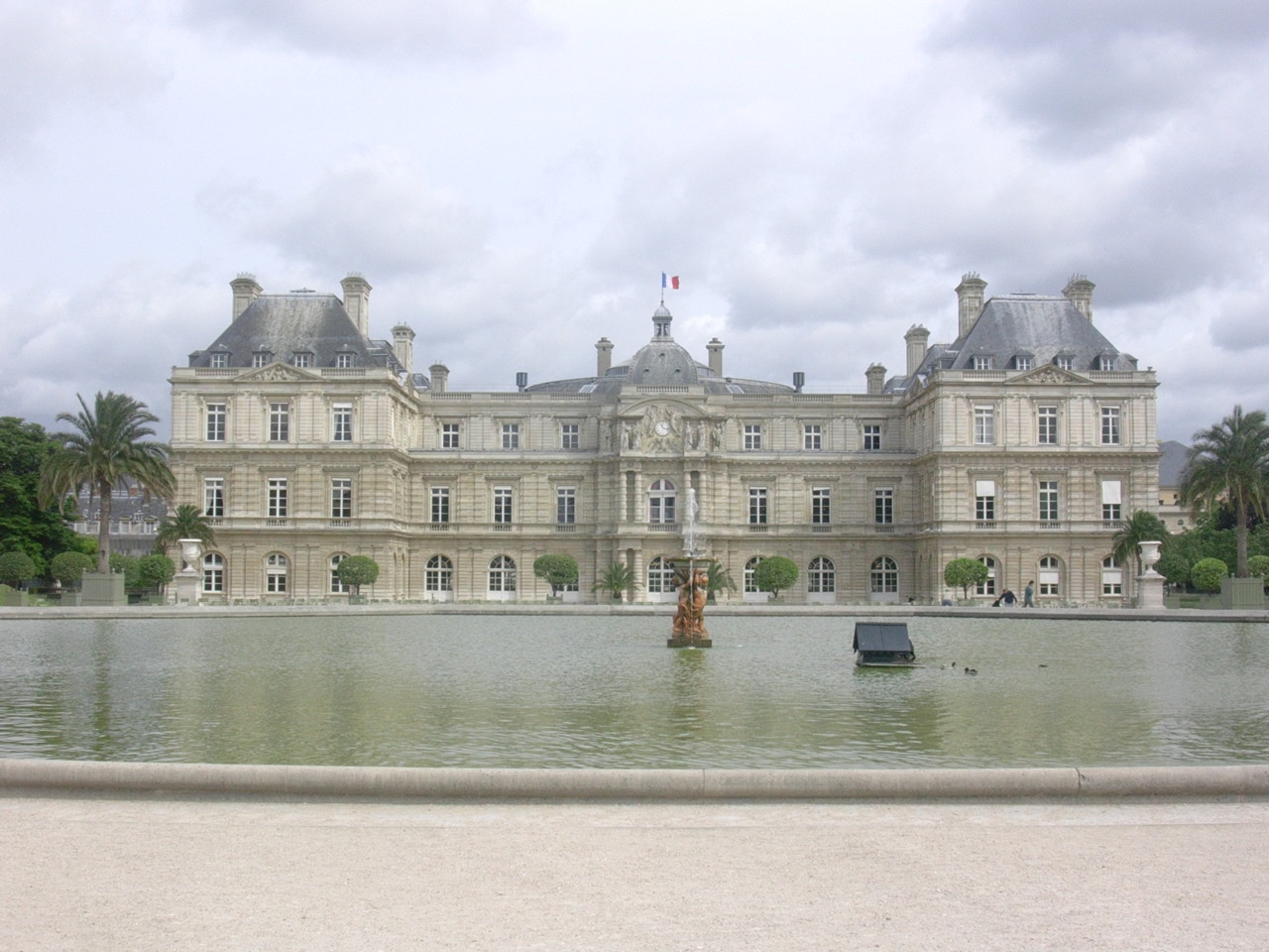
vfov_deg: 32.2
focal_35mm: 45
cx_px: 634
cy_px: 476
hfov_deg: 42.1
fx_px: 1650
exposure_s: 1/332
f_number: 5.8
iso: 70
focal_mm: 6.7
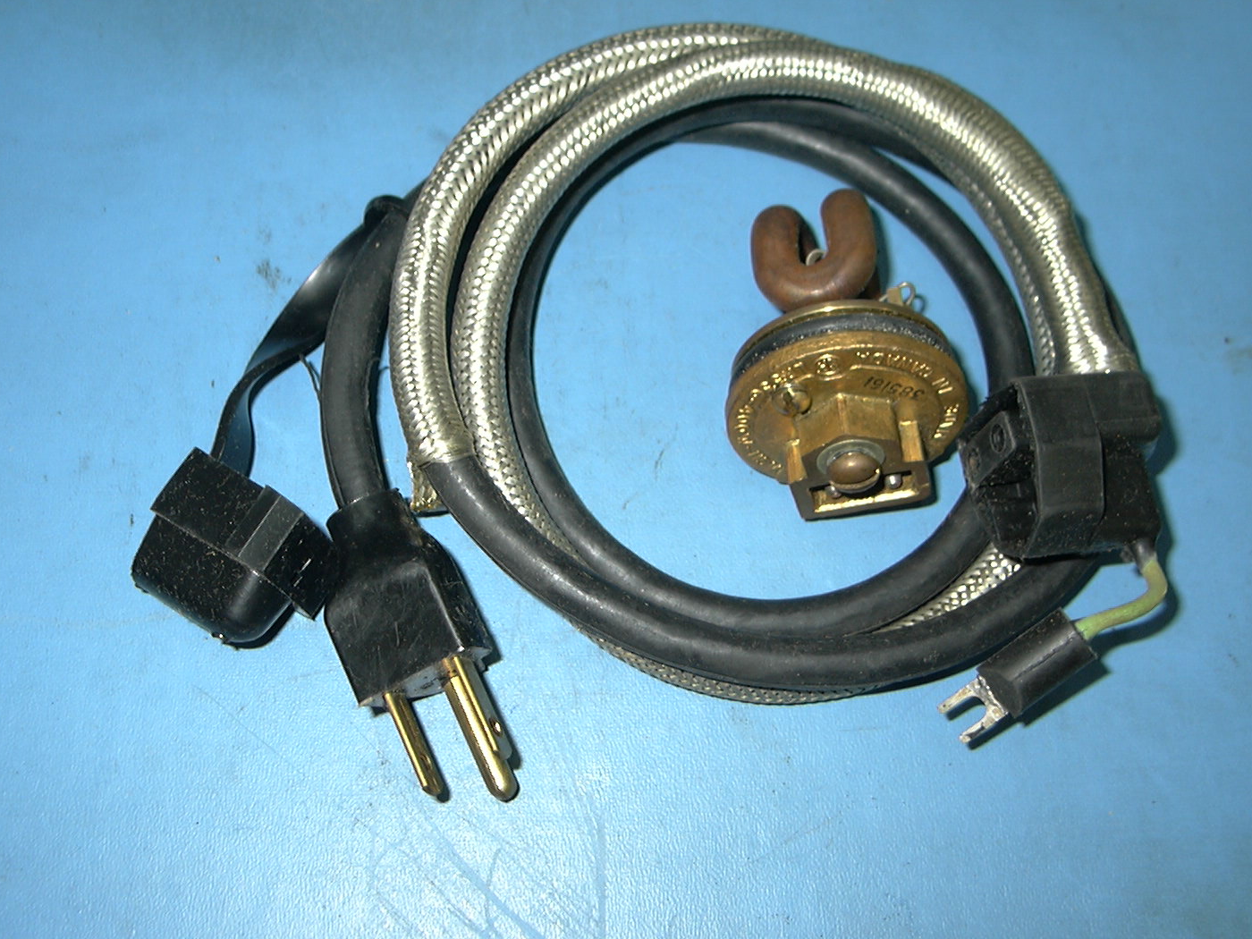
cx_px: 650
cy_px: 474
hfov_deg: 46.8
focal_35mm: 40
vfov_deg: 36.0
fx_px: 1447
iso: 100
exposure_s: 1/64.1
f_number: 2.8
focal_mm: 5.4
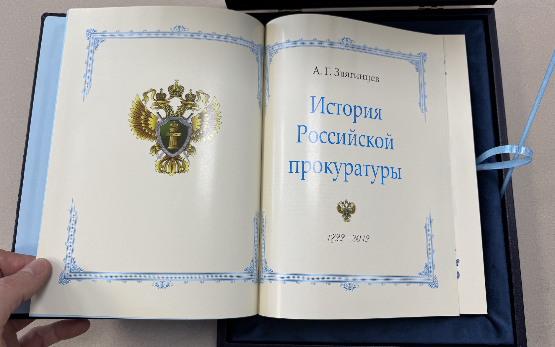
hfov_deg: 70.4
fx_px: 393
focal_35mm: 26
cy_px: 173
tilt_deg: -78.0
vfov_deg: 47.6
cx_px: 282
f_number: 1.78
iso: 50
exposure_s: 1/100
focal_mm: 6.76
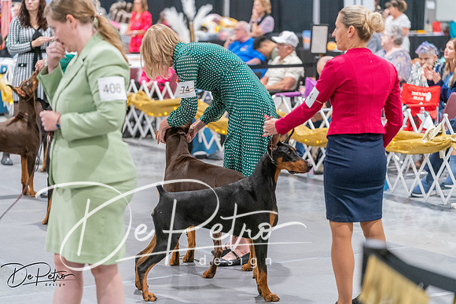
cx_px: 228
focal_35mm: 103
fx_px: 1305
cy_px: 152
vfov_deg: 13.3
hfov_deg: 19.8
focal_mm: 103
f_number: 2.8
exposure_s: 1/250
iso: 6400
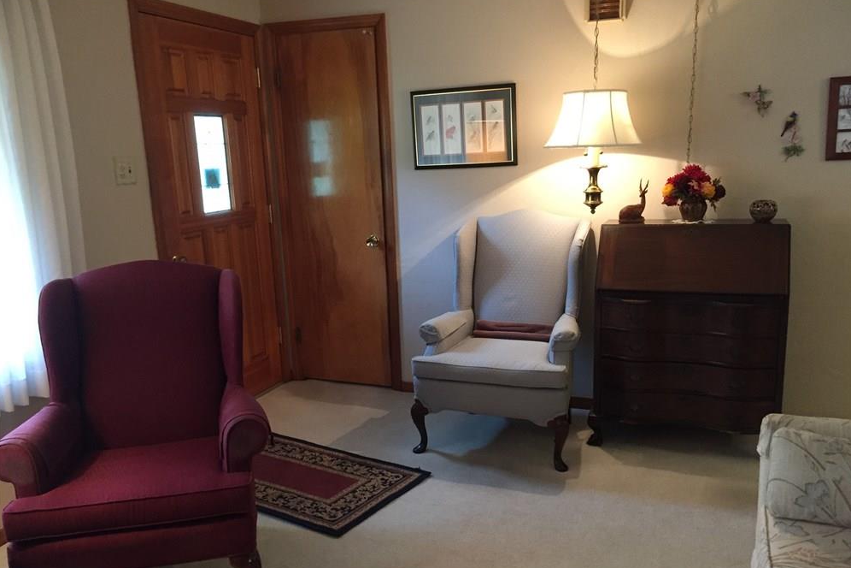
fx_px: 733
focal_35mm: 31
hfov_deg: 60.3
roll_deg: +2.4
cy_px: 320
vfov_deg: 42.2
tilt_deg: -14.4
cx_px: 432
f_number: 2.2
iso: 250
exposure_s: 1/30
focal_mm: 4.15
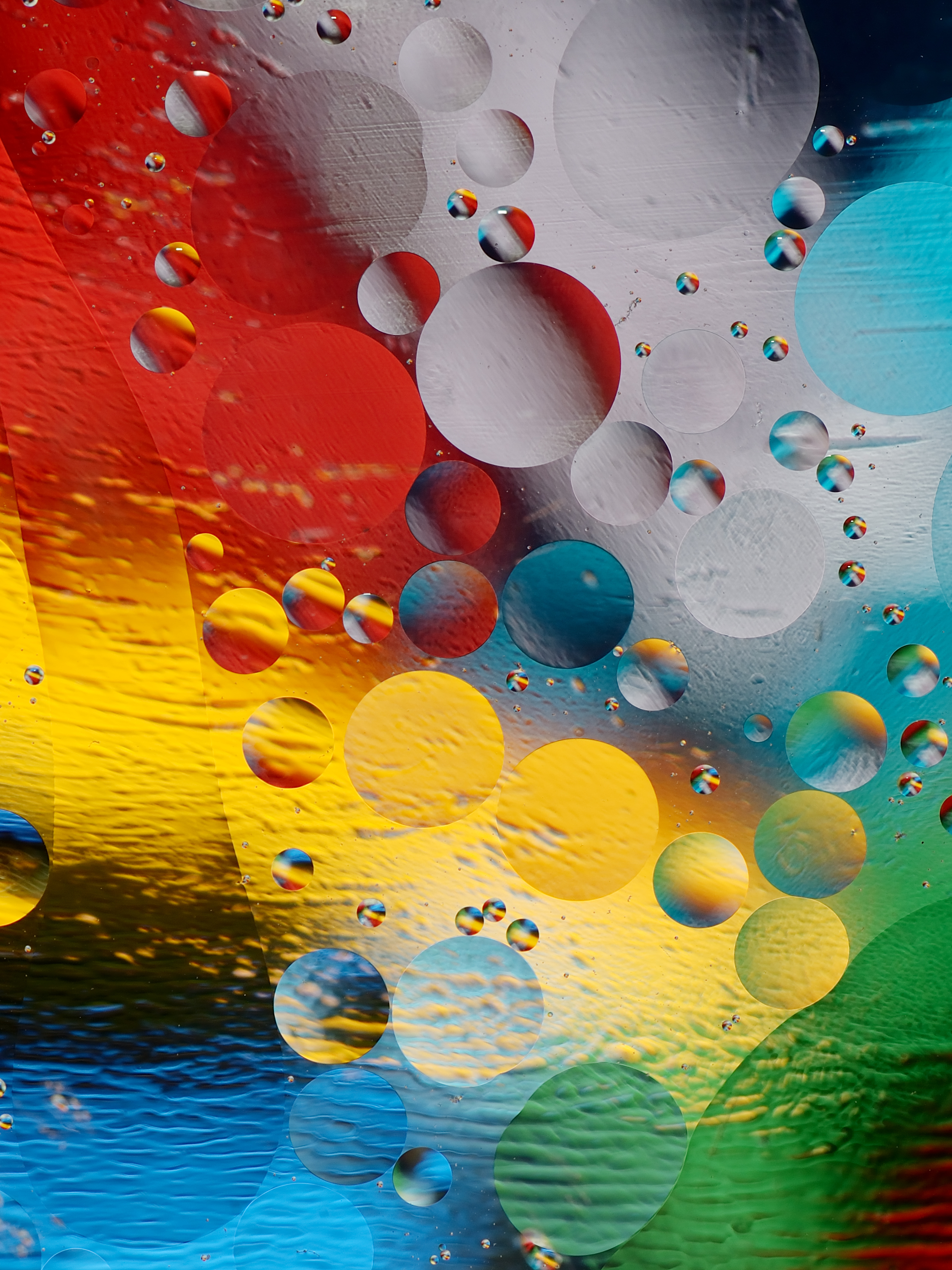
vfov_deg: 8.7
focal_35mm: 229
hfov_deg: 6.5
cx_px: 643
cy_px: 634
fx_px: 8387
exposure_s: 1/40
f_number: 11
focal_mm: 105
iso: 100
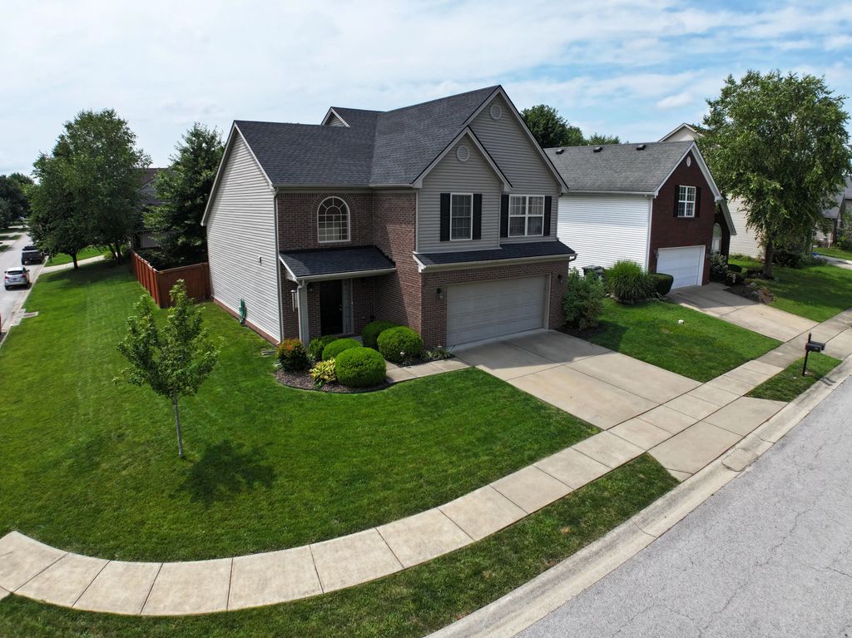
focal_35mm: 24
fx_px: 590
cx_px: 426
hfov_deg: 71.6
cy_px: 319
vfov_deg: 56.8
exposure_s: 1/2000
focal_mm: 12.29
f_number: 2.8
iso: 100
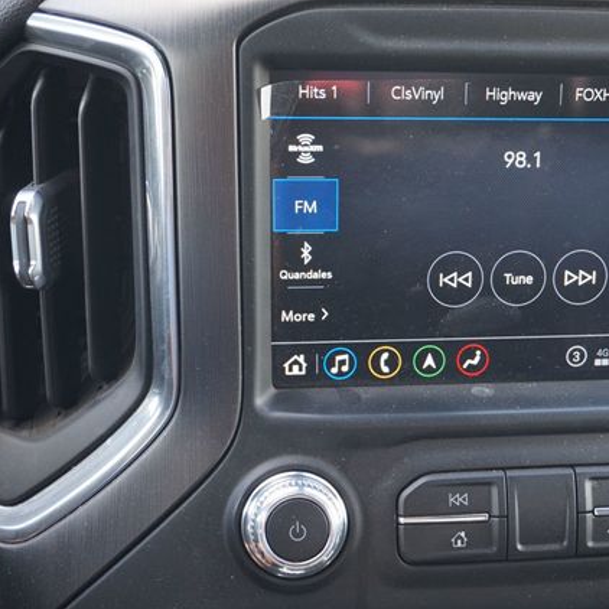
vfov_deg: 29.6
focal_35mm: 58
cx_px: 427
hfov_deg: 29.3
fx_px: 1154
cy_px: 306
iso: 400
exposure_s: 1/60
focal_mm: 30
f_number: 5
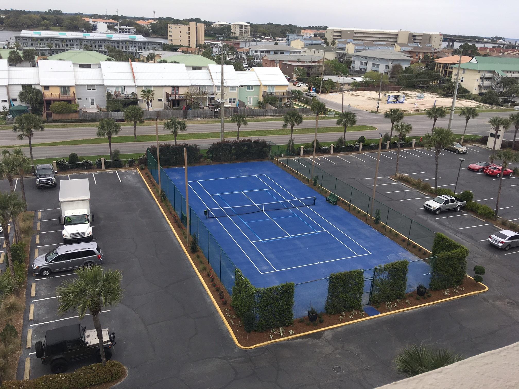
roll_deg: -3.0
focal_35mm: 29
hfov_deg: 61.7
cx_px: 260
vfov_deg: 48.2
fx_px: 435
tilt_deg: -19.8
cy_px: 194
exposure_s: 1/827
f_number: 2.2
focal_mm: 4.15
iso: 25
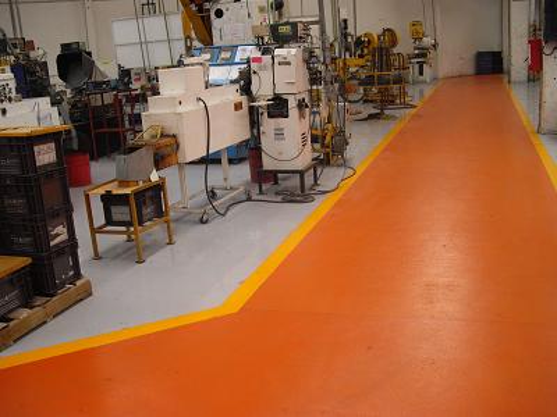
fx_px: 611
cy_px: 208
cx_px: 278
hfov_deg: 49.0
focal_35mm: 38
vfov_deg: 37.7
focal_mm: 7.9
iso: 100
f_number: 2.8
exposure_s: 1/50
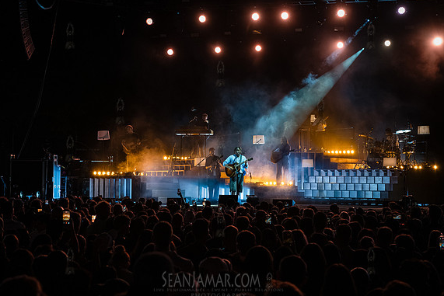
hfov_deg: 28.8
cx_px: 220
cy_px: 148
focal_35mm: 70
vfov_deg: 19.5
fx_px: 863
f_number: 4
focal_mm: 66
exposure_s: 1/320
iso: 6400
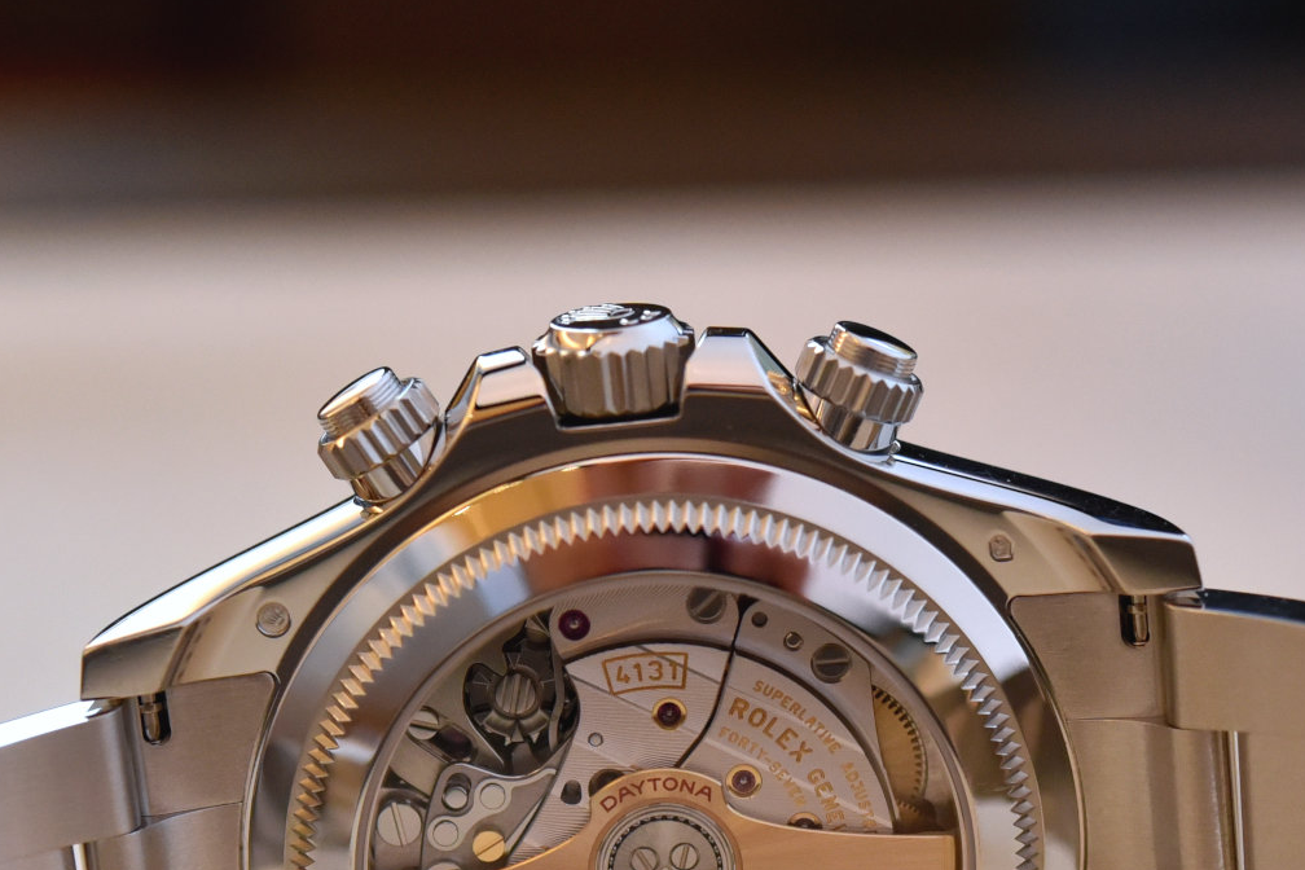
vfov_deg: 10.9
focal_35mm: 125
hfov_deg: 16.4
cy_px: 735
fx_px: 4531
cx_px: 651
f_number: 5.6
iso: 2000
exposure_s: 1/320
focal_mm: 60
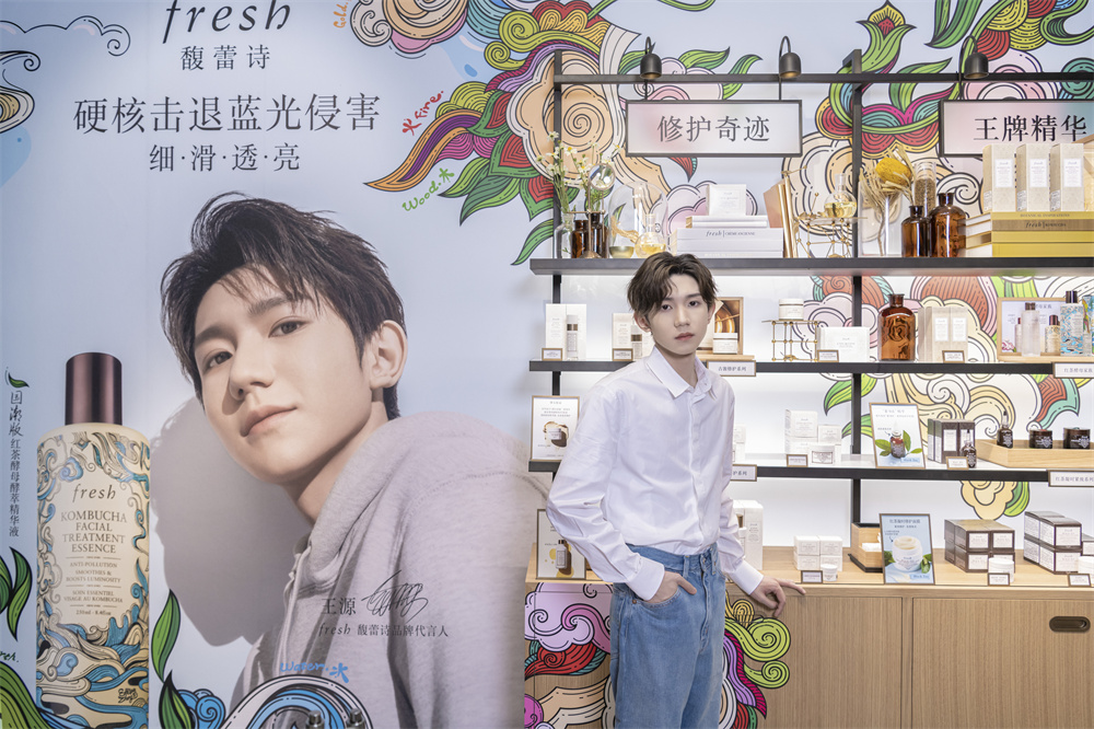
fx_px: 911
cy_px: 364
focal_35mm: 30
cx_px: 547
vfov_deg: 43.6
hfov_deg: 61.9
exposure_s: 1/160
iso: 500
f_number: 4
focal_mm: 30
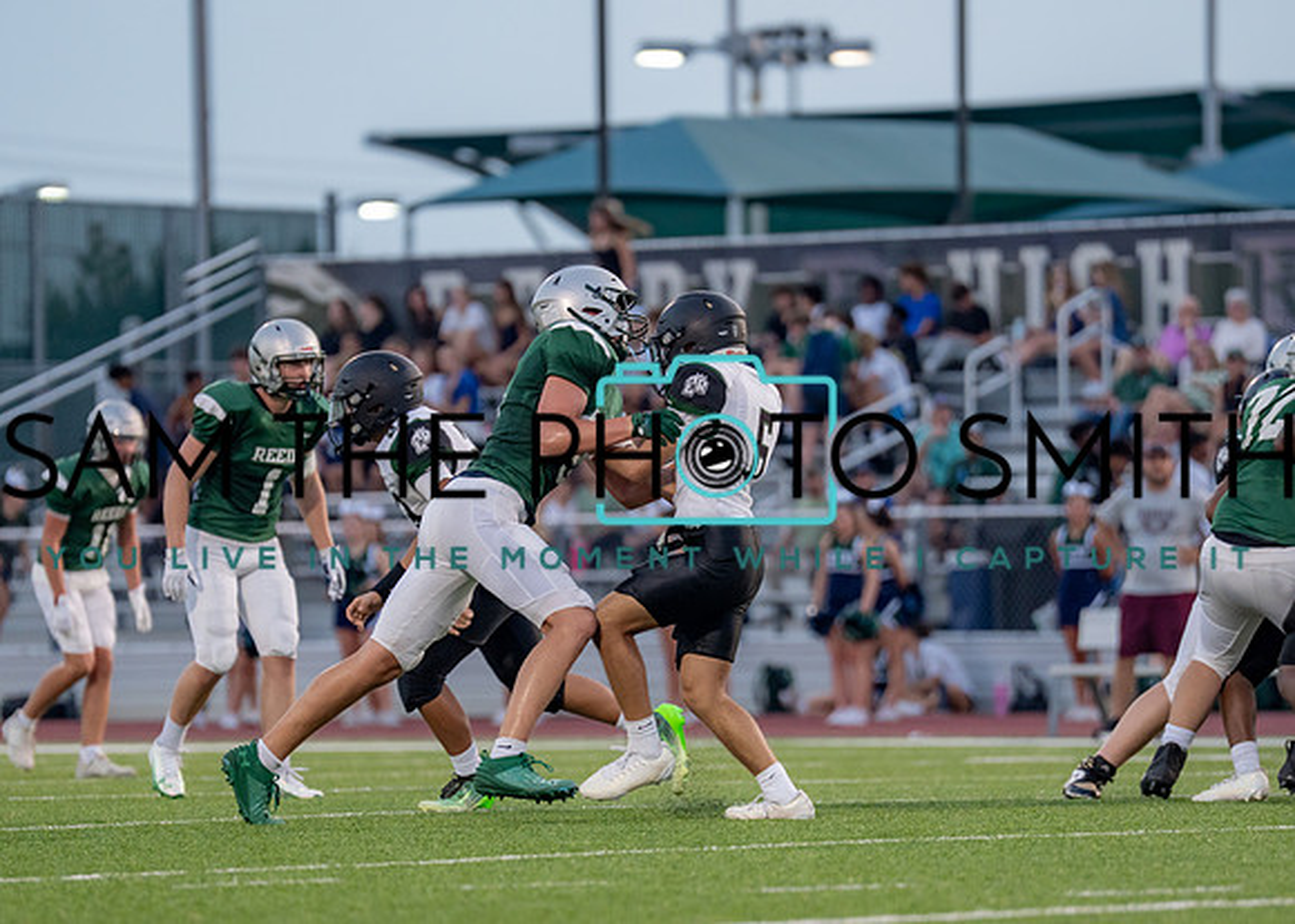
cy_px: 563
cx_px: 627
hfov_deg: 6.7
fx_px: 11120
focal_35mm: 302
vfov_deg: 4.8
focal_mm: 200
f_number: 2.8
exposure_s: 1/1000
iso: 800
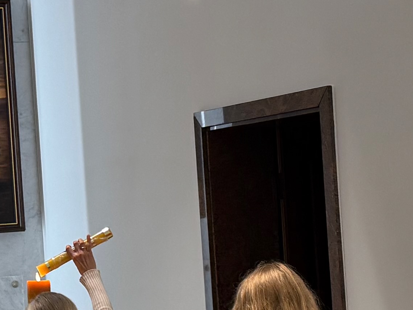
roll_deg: +3.1
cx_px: 33
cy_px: 247
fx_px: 1432
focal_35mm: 120
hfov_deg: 16.2
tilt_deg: +0.0
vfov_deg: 12.3
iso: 200
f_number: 1.78
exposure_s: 1/100
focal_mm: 6.76
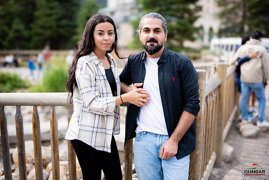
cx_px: 134
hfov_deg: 54.4
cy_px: 90
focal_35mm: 35
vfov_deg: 37.9
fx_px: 262
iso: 200
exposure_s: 1/6400
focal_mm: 35
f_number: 1.2
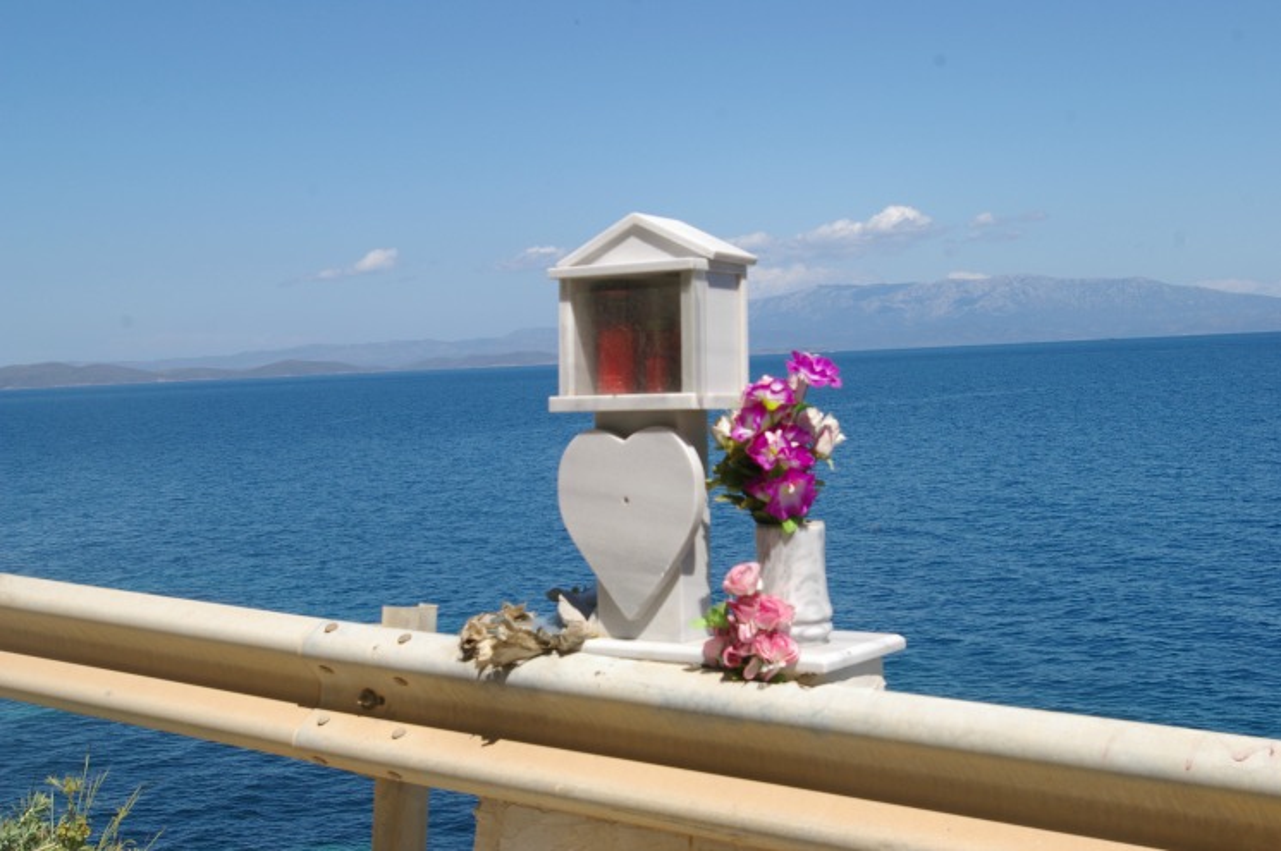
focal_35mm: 52
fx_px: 1866
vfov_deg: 25.7
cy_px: 426
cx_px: 640
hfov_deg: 37.9
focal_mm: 35
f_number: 11
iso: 200
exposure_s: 1/250
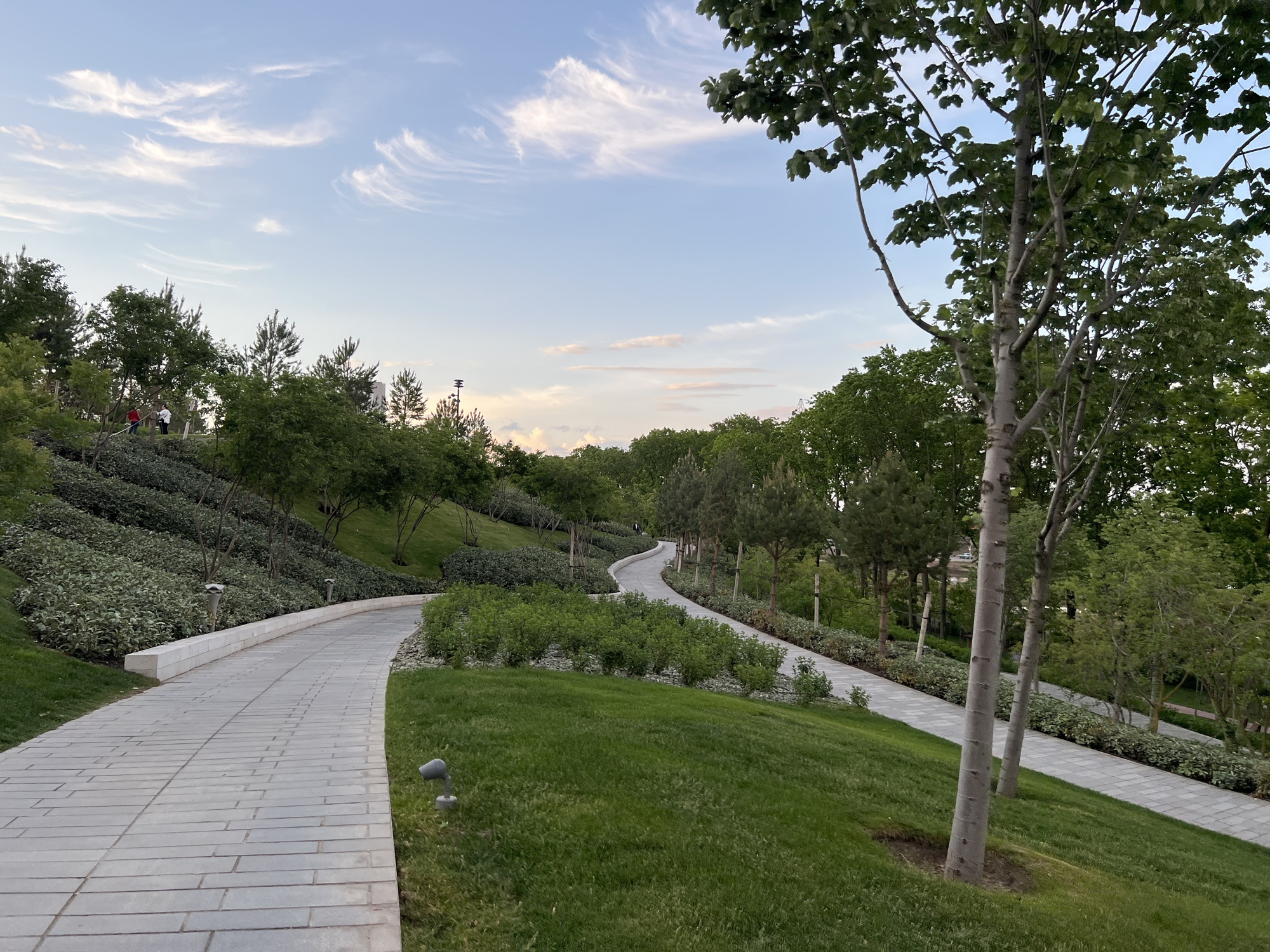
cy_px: 476
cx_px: 635
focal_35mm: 26
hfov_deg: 67.3
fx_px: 954
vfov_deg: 53.1
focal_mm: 5.7
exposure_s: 1/601
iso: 50
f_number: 1.5
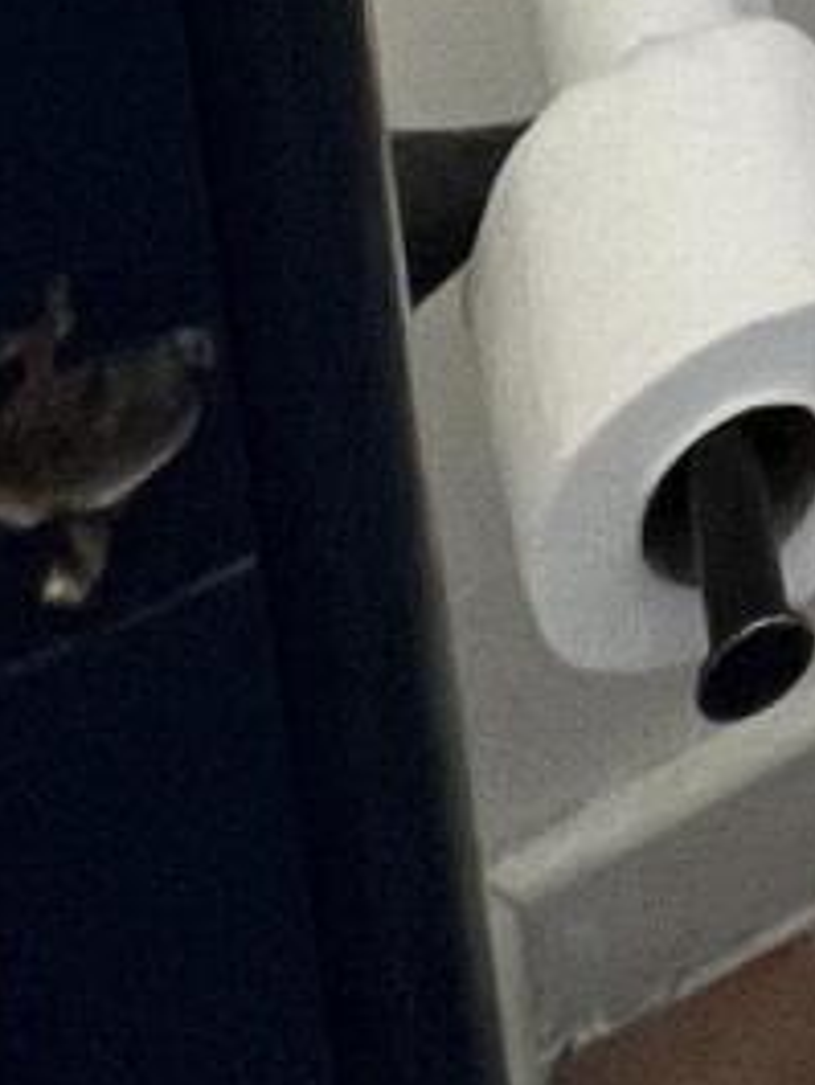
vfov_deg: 11.9
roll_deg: -1.2
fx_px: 3074
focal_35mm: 98
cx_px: 2666
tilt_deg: -9.0
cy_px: -2051
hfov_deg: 9.9
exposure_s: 1/120
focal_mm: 1.57
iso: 250
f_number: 1.8
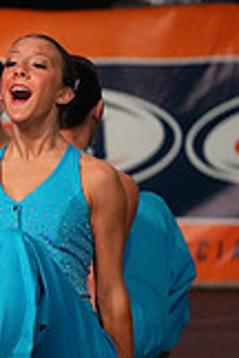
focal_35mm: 1072
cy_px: 271
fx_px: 10674
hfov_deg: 1.3
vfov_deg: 1.9
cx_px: -398
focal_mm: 300
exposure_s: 1/1250
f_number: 3.5
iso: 16000
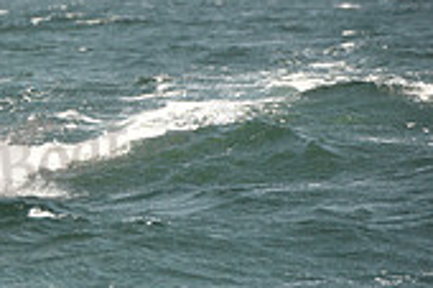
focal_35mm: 682
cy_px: 75
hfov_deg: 3.0
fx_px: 8195
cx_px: -293
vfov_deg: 2.0
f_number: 5.6
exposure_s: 1/640
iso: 250
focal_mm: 200
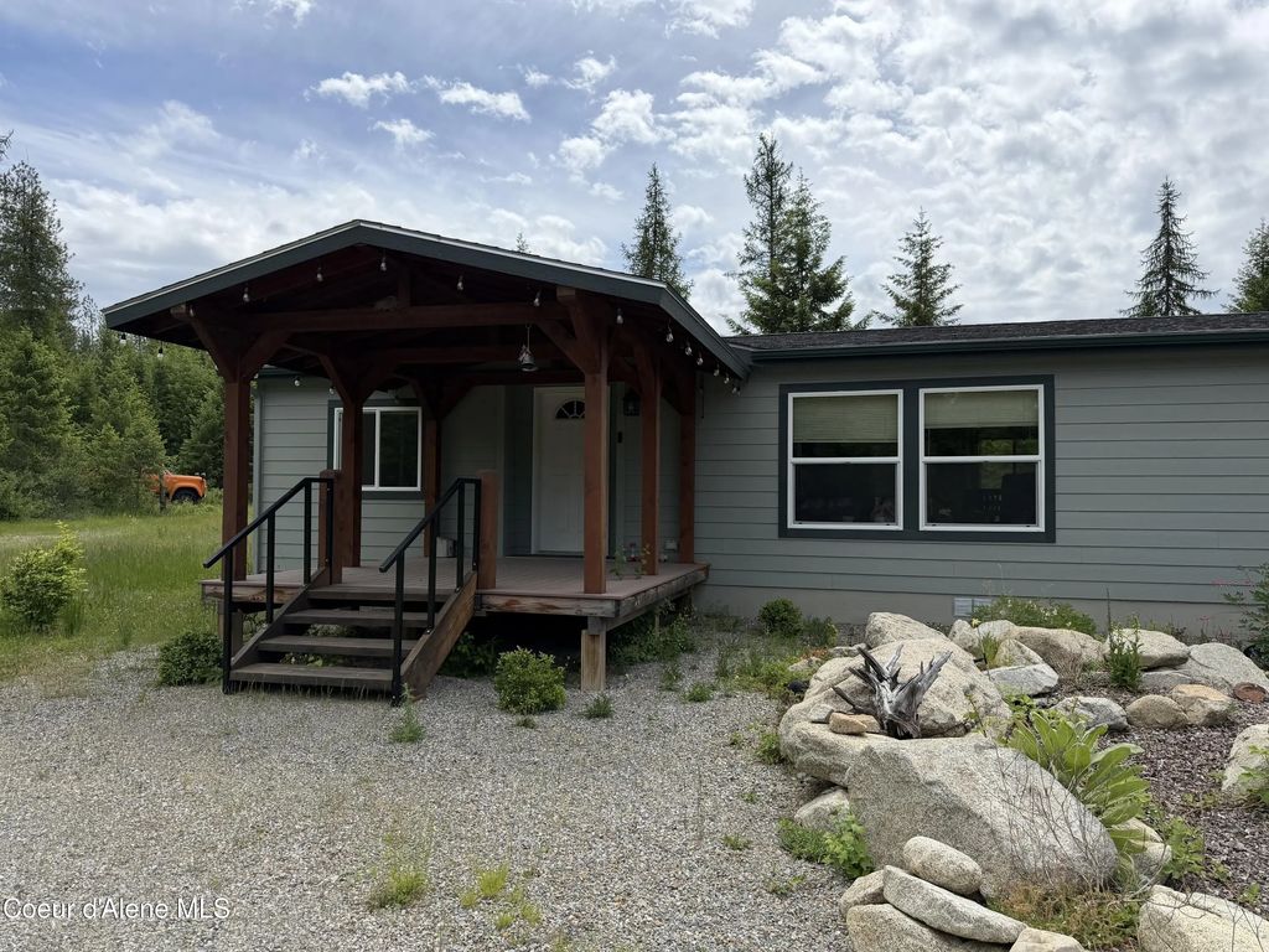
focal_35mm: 24
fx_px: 880
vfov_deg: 56.8
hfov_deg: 71.6
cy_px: 476
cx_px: 634
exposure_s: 1/6711
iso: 80
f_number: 1.78
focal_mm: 6.76
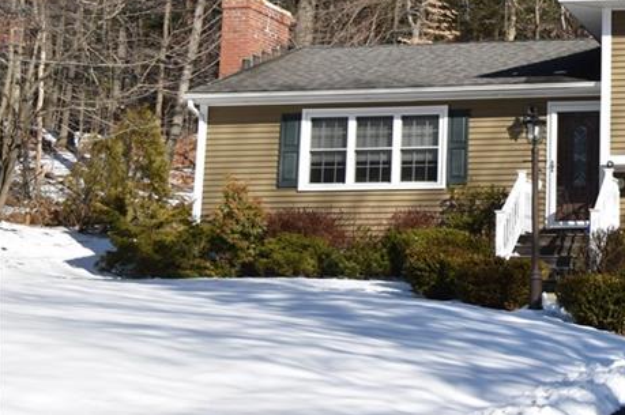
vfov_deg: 20.1
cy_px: 102
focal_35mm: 67
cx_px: 694
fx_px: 1162
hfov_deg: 27.4
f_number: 8
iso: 100
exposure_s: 1/250
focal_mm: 20
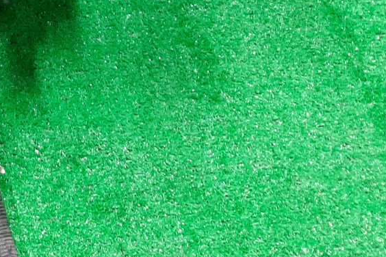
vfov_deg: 18.3
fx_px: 740
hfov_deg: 26.5
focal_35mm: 69
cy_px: -85
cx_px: -60
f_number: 1.7
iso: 241
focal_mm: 3.93
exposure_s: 1/50
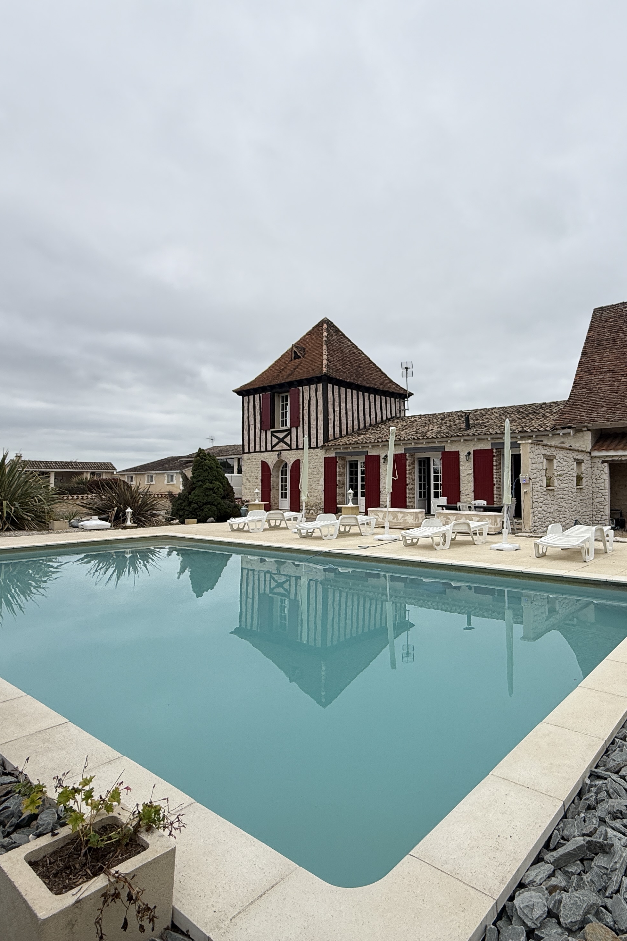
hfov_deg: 60.6
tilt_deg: +3.1
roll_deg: -0.1
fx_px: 522
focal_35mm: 20
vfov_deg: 84.0
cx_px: 413
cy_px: 459
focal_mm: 2.22
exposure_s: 1/1017
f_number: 2.2
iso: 50
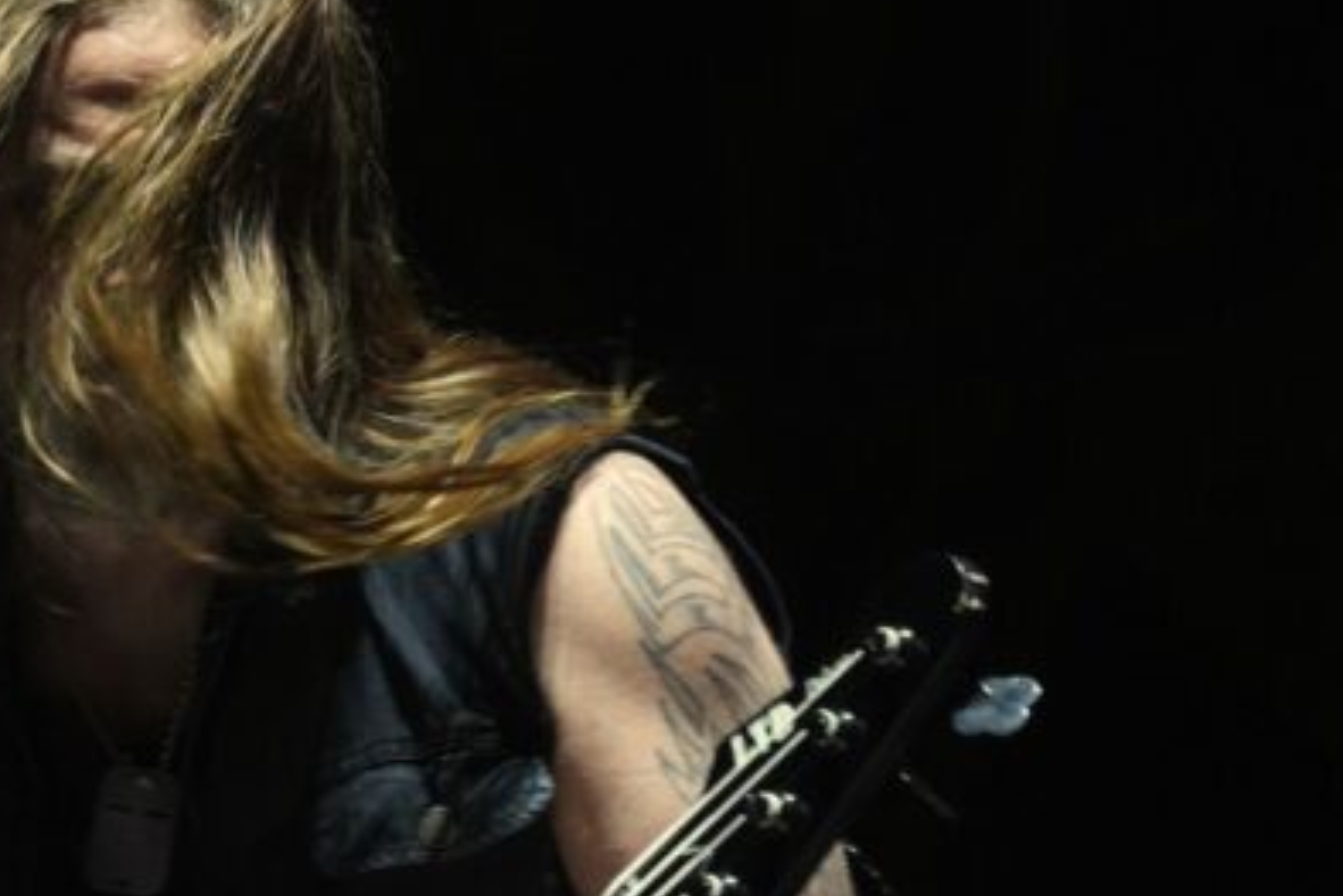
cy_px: 491
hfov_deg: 8.0
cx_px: 665
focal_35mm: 257
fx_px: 9591
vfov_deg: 5.4
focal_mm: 88
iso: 3200
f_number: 5
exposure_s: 1/160
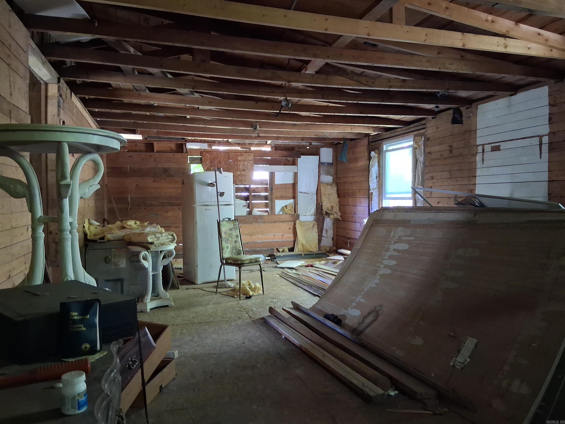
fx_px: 424
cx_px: 282
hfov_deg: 67.3
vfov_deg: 53.1
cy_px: 212
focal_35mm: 26
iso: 800
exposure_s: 1/25
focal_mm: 3.98
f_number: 1.8
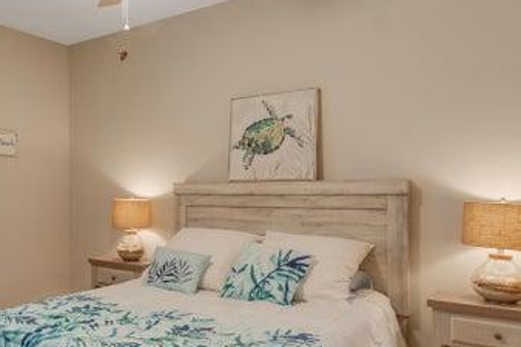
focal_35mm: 32
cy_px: 165
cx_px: 129
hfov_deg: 55.9
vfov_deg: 41.1
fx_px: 463
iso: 320
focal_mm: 10
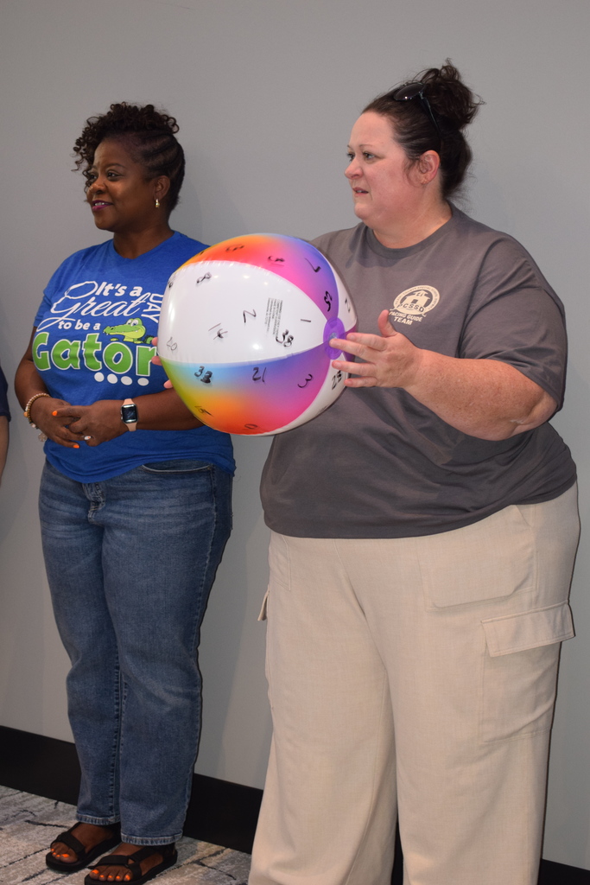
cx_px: 295
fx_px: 1696
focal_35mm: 69
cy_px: 442
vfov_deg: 29.2
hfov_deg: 19.7
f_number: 5.3
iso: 900
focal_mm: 46
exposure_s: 1/60
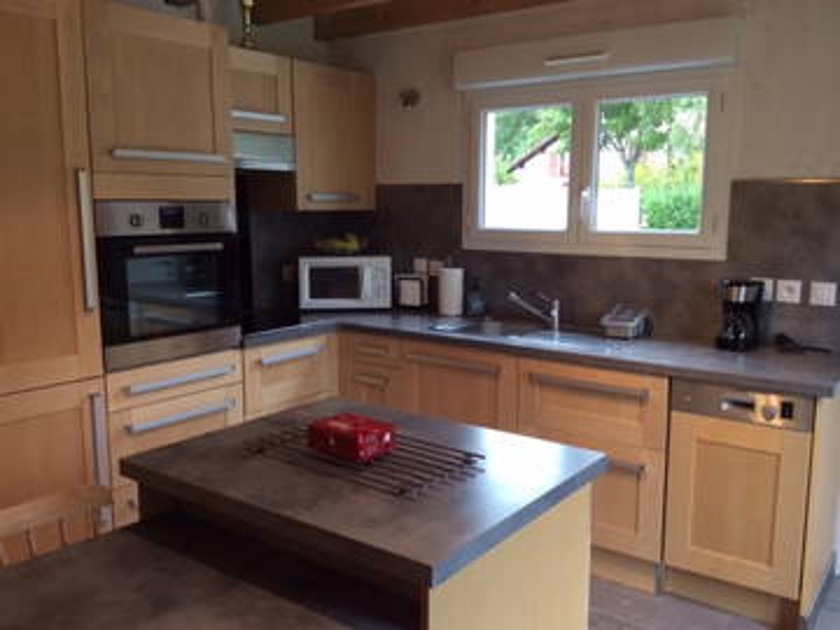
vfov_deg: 44.2
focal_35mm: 32
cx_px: 420
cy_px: 315
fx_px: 777
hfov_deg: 56.8
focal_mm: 3.3
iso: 40
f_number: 2.4
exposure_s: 1/25
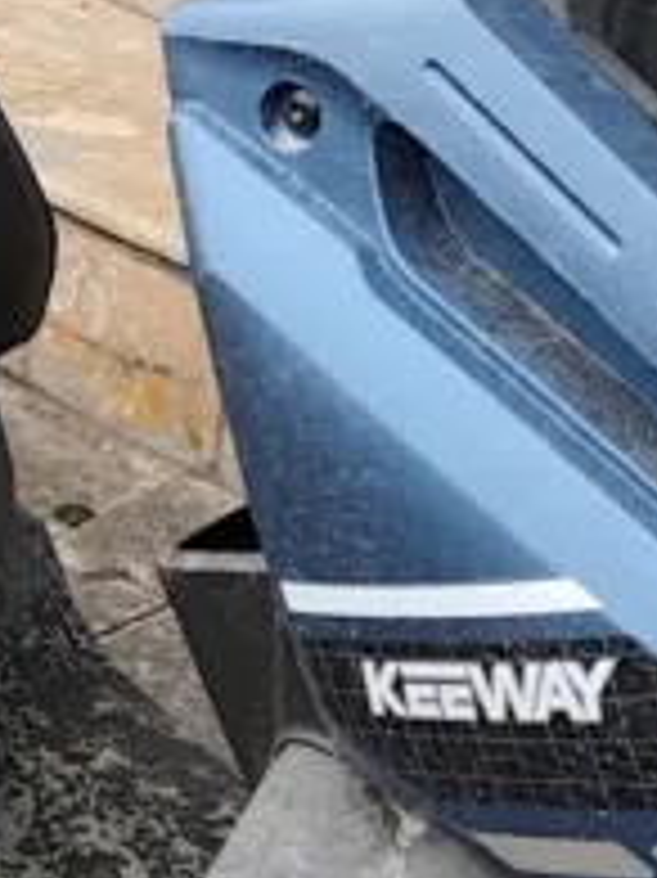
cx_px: -351
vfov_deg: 12.1
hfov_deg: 9.0
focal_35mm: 161
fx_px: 4079
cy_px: -7
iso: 64
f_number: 1.65
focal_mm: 6.19
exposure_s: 1/100
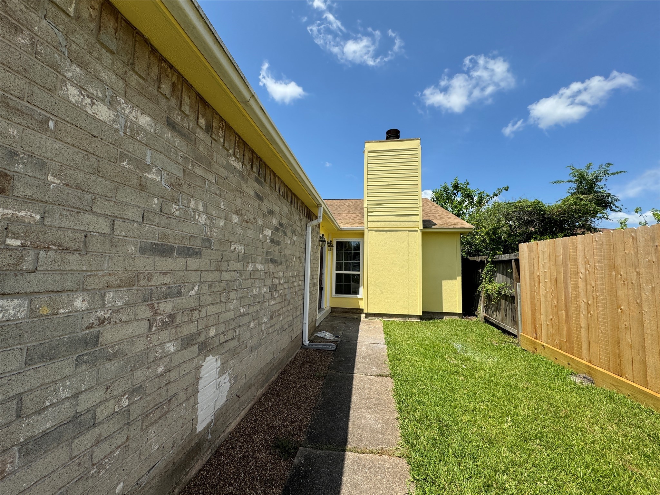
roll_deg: -1.1
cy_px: 248
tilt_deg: +5.0
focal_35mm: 14
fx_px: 267
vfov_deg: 85.7
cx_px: 330
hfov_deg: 102.1
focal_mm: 2.22
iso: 50
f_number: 2.2
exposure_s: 1/2146
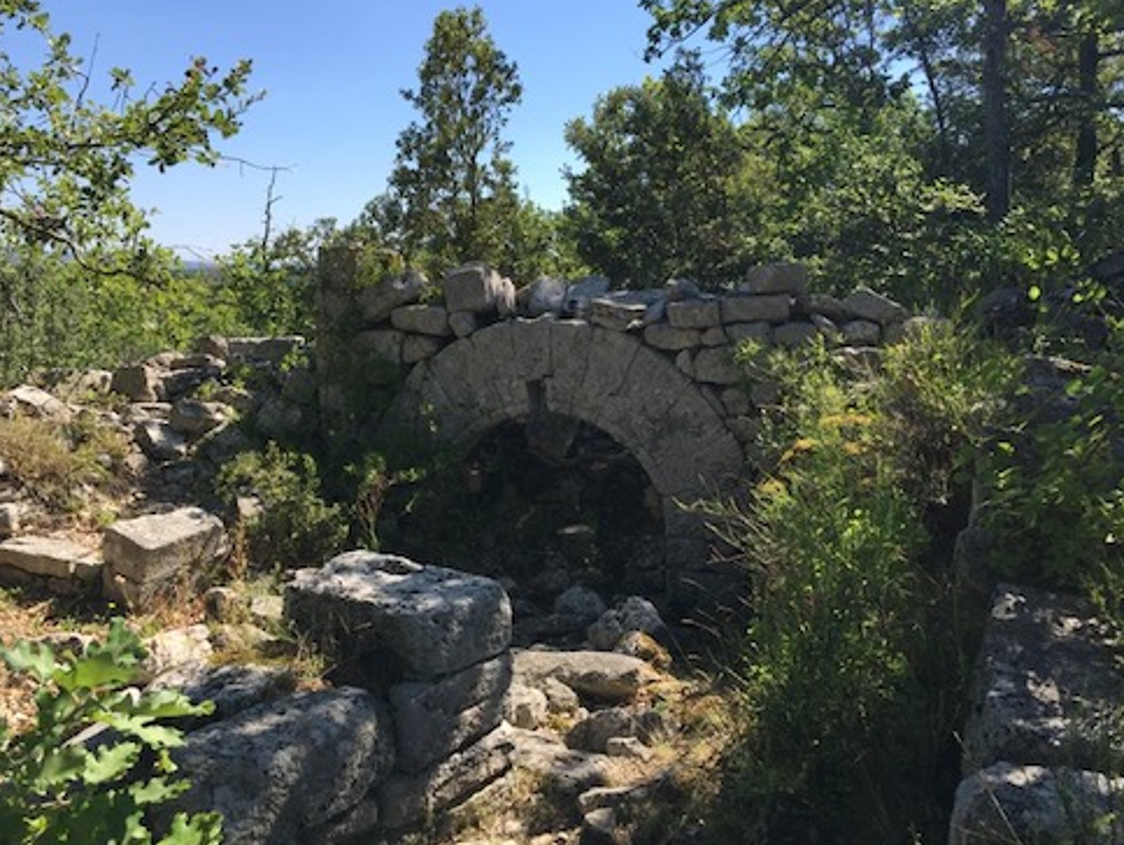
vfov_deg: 46.9
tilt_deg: -8.8
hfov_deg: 59.9
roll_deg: +0.5
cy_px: 425
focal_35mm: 30
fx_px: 975
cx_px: 559
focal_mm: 4.15
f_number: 2.2
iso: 32
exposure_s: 1/1068
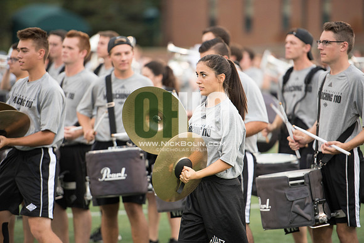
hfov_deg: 10.3
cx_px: 182
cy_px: 122
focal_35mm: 200
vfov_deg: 6.9
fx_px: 2023
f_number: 2.8
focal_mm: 200
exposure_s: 1/1250
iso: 1000
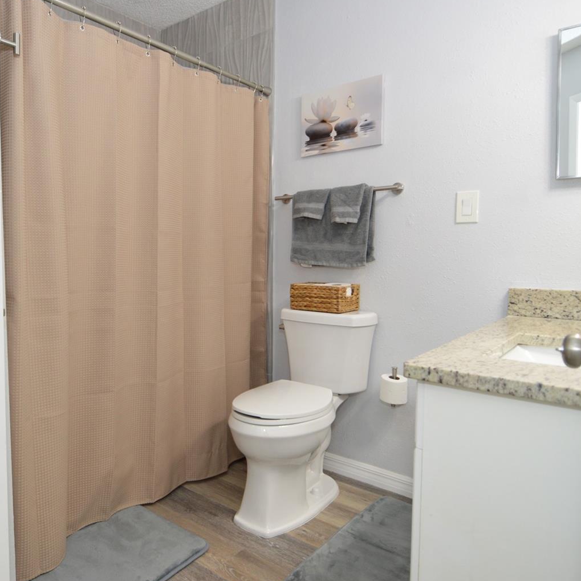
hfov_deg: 63.2
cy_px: 287
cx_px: 187
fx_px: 456
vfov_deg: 65.0
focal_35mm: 24
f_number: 4
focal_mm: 12
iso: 450
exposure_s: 1/60
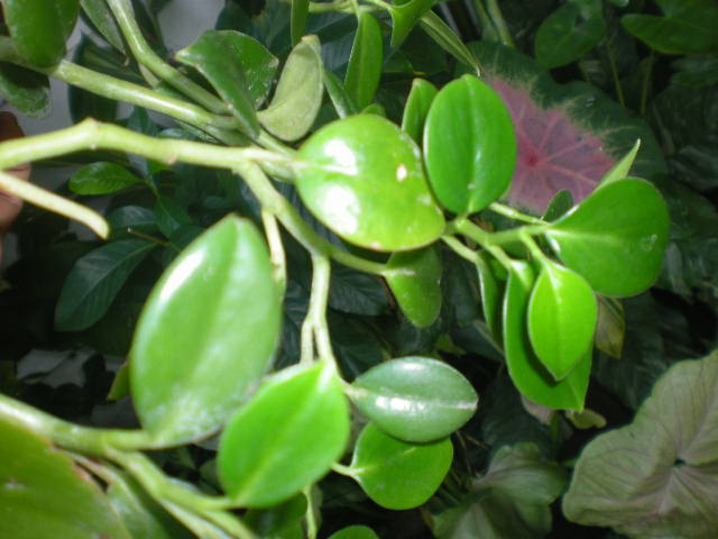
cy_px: 270
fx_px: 788
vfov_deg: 37.7
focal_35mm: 38
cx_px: 359
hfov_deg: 49.0
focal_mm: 6.3
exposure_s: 1/30
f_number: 3.1
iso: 64
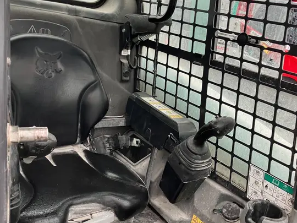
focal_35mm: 38
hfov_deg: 49.0
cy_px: 115
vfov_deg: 37.7
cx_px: 146
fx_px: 326
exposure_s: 1/71
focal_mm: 3.99
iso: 80
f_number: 1.8
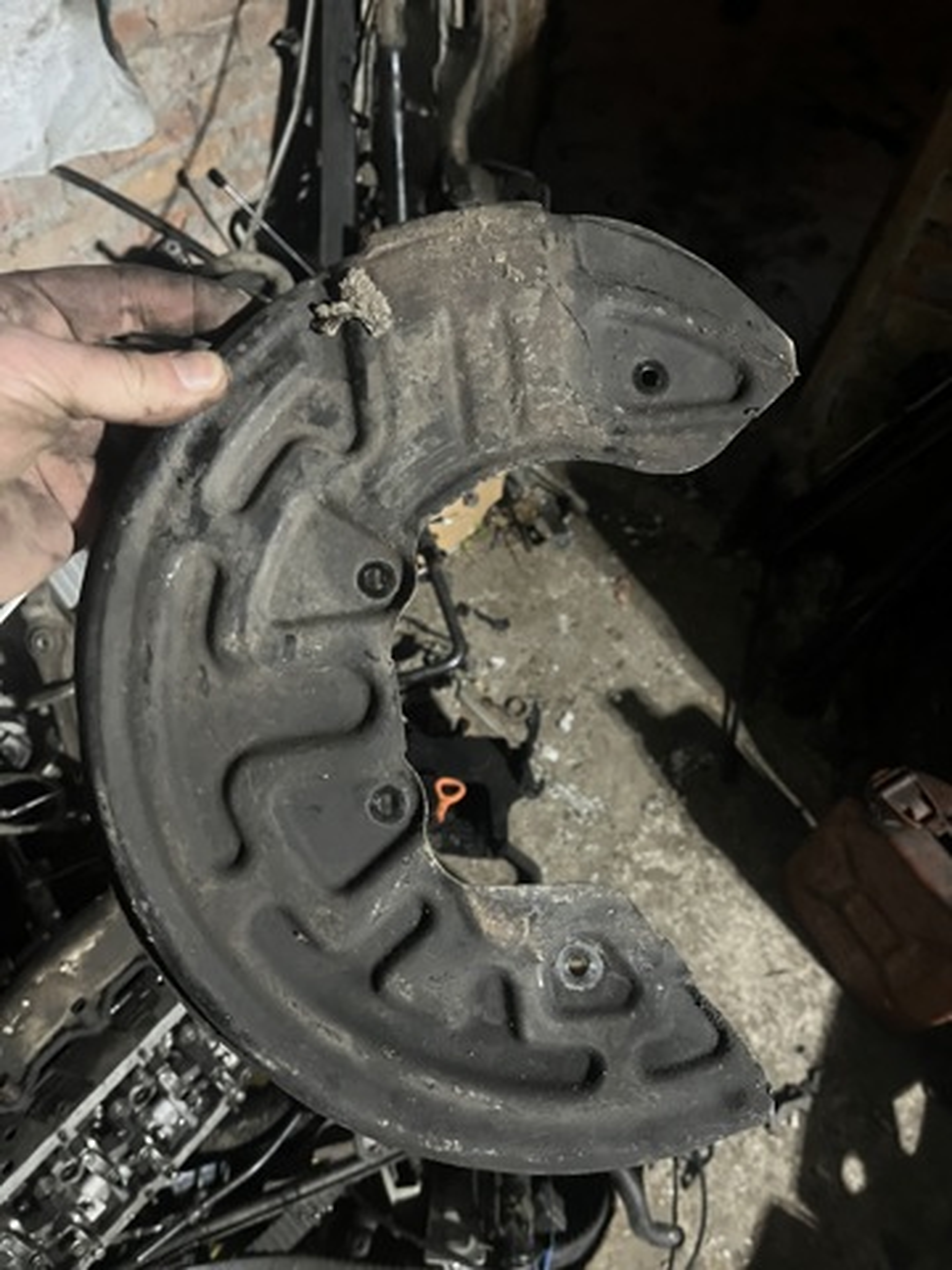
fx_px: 953
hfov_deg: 53.1
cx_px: 476
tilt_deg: -53.1
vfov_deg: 67.3
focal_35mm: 26
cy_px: 635
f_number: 1.6
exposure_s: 1/30
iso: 800
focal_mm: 5.1
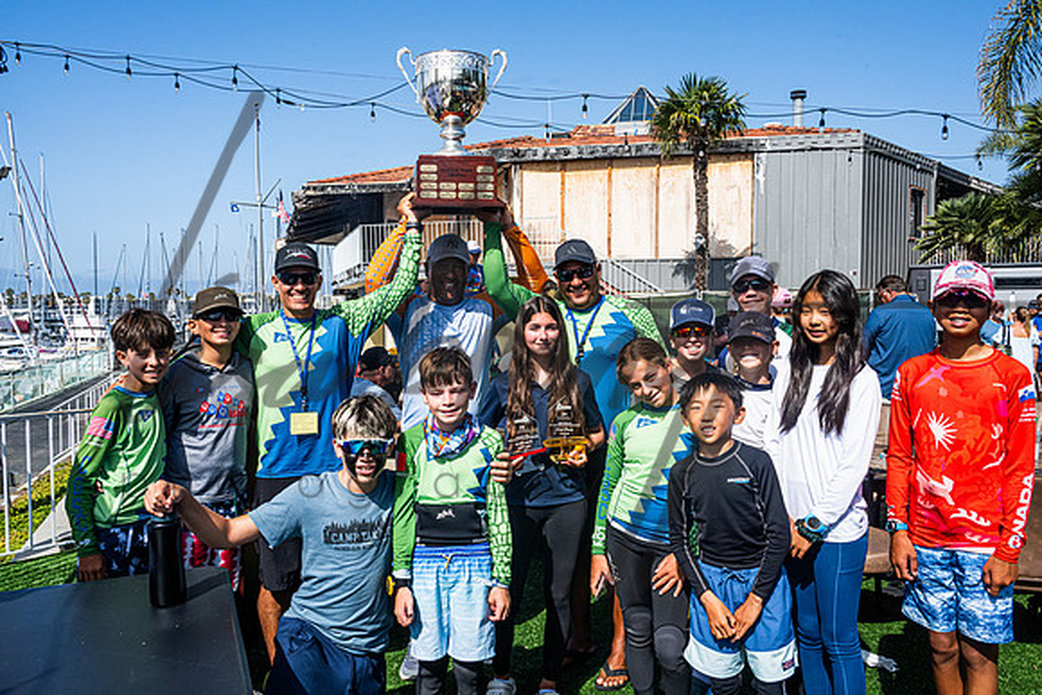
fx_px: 850
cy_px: 348
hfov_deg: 63.0
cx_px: 521
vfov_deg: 44.5
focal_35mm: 29
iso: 800
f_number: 14
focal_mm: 28
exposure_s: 1/800
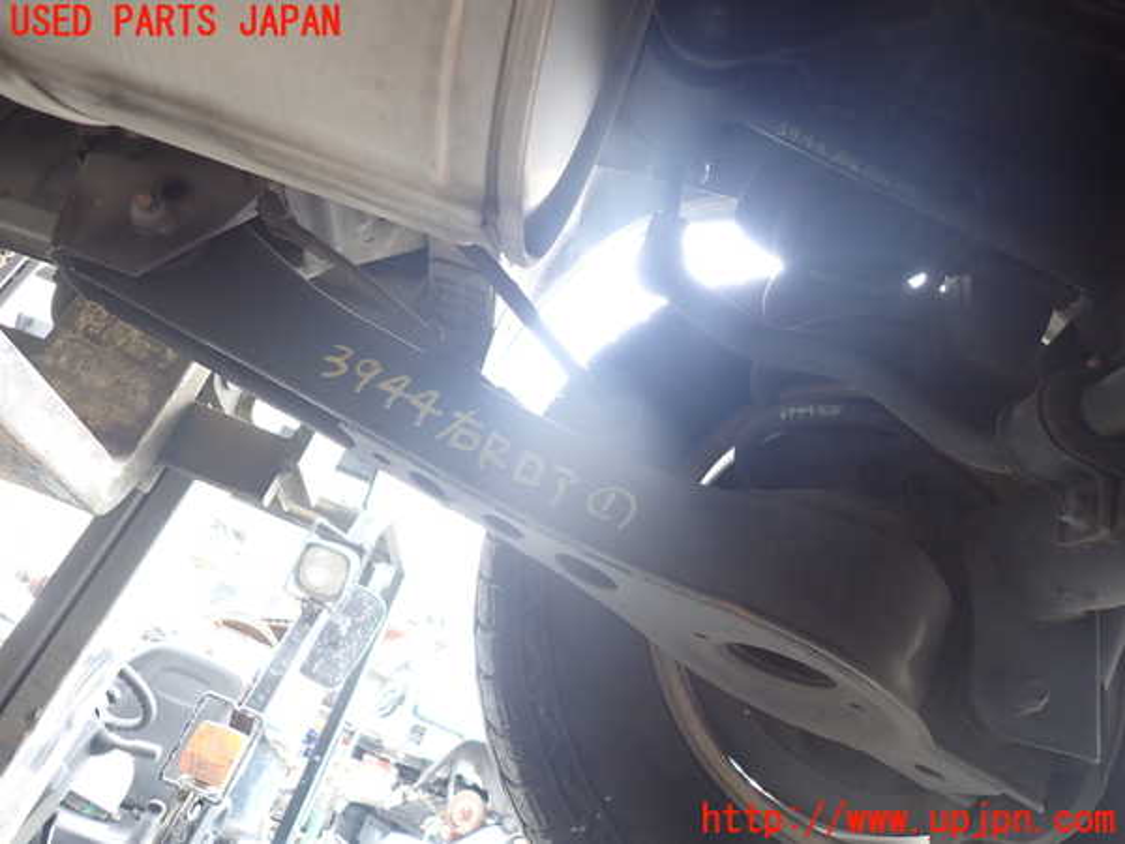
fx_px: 812
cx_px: 562
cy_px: 422
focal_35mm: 25
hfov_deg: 69.4
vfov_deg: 54.9
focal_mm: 4.5
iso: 200
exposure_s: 1/40
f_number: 2
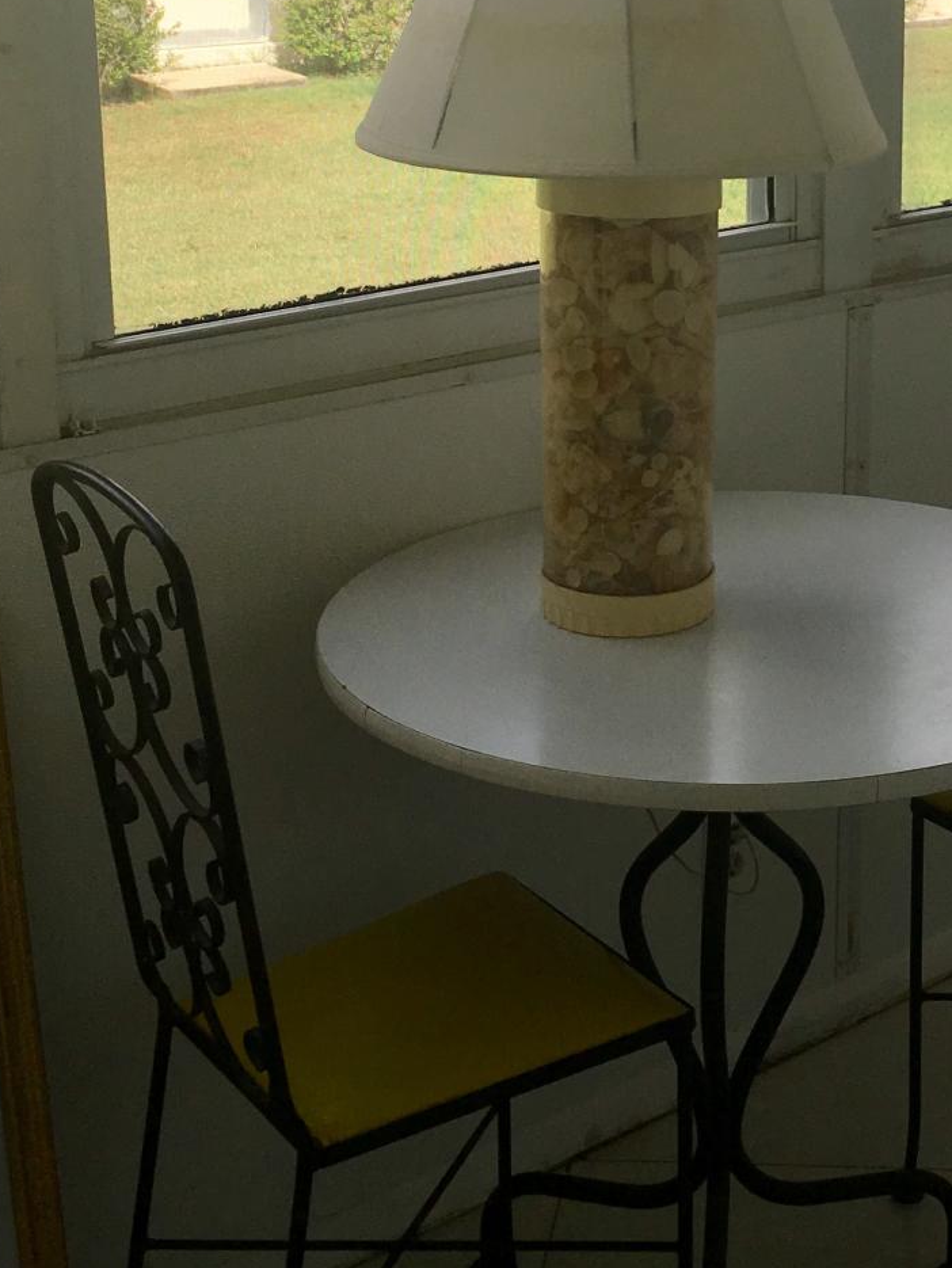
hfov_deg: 23.1
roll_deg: -0.8
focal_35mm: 62
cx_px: 845
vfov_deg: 30.3
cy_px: 229
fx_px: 2272
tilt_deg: -8.5
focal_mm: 4.15
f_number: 2.2
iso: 25
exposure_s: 1/635
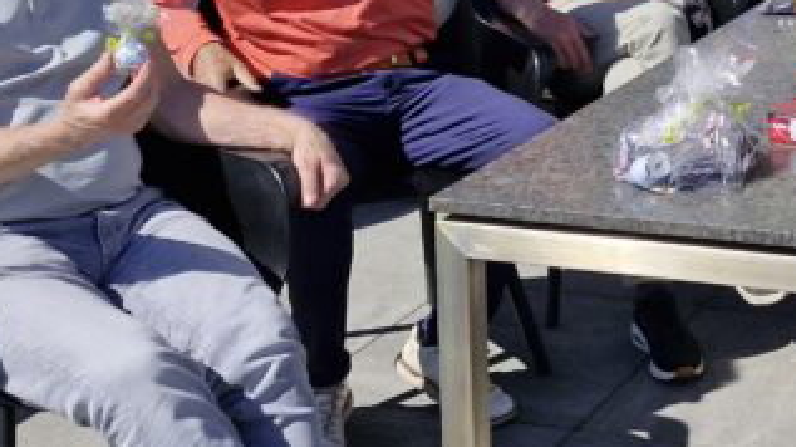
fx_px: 1709
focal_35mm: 81
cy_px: -138
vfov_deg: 14.3
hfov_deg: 23.9
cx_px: 954
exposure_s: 1/2752
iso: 50
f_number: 1.8
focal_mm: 5.54
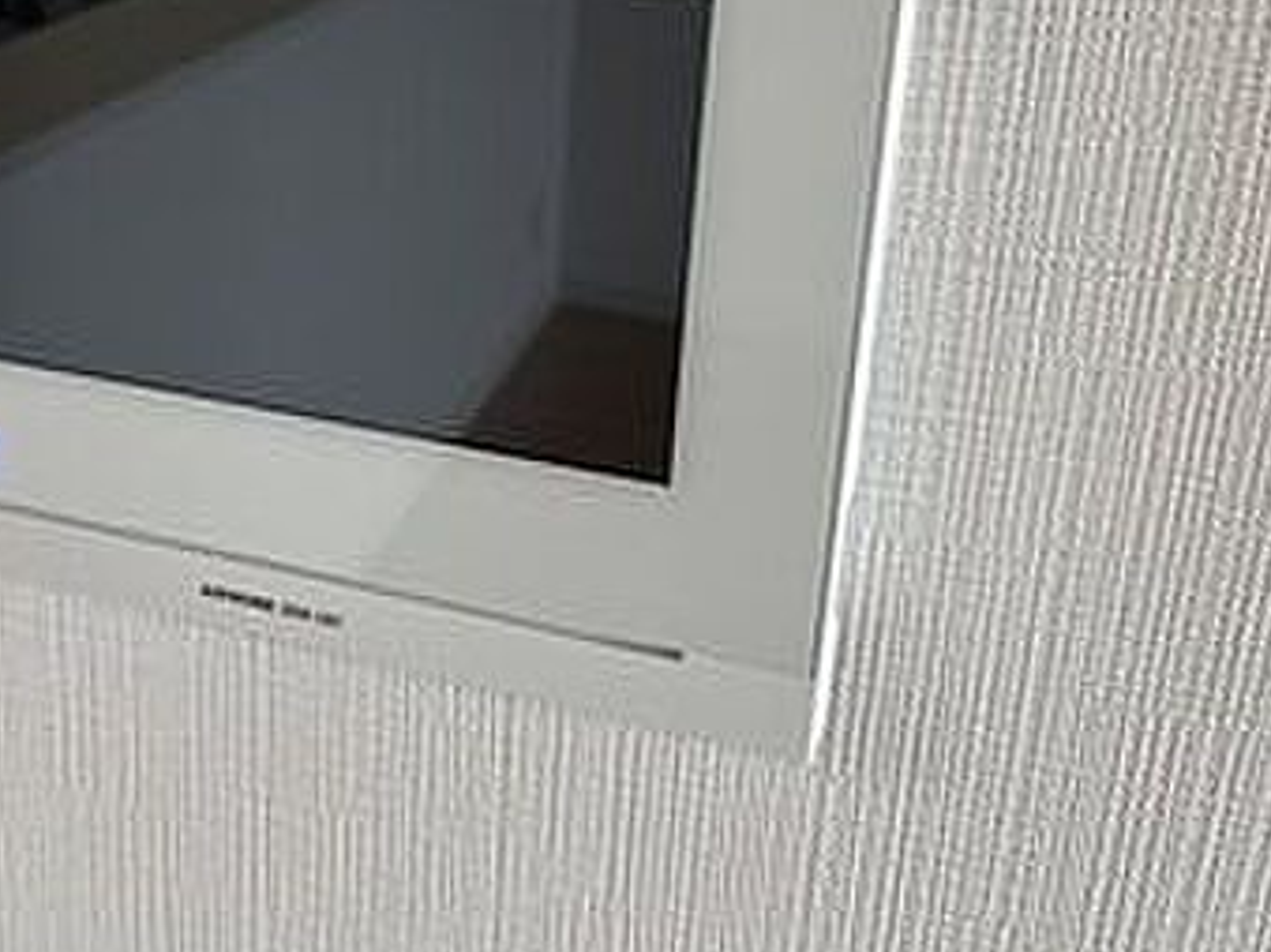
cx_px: 315
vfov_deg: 30.9
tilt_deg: -21.5
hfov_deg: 40.1
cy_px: 225
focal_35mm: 46
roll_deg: -1.0
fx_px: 1688
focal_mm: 5.1
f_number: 1.6
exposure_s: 1/121
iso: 80
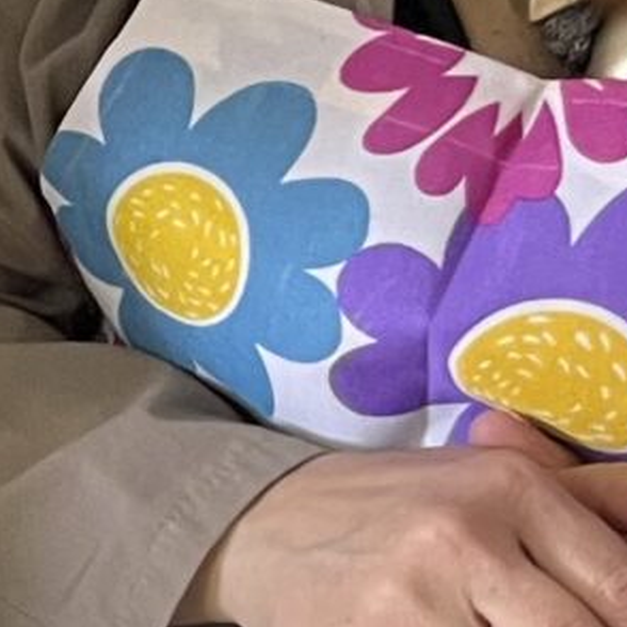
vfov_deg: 8.7
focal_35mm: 200
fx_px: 4099
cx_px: -1491
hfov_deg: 7.3
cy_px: 258
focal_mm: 5.1
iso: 160
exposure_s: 1/60
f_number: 1.6
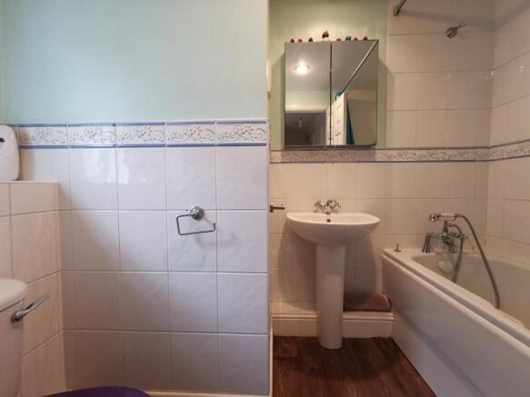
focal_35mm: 16
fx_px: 245
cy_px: 198
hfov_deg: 94.5
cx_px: 265
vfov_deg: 78.1
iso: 320
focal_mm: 2.35
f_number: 2.2
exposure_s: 1/100
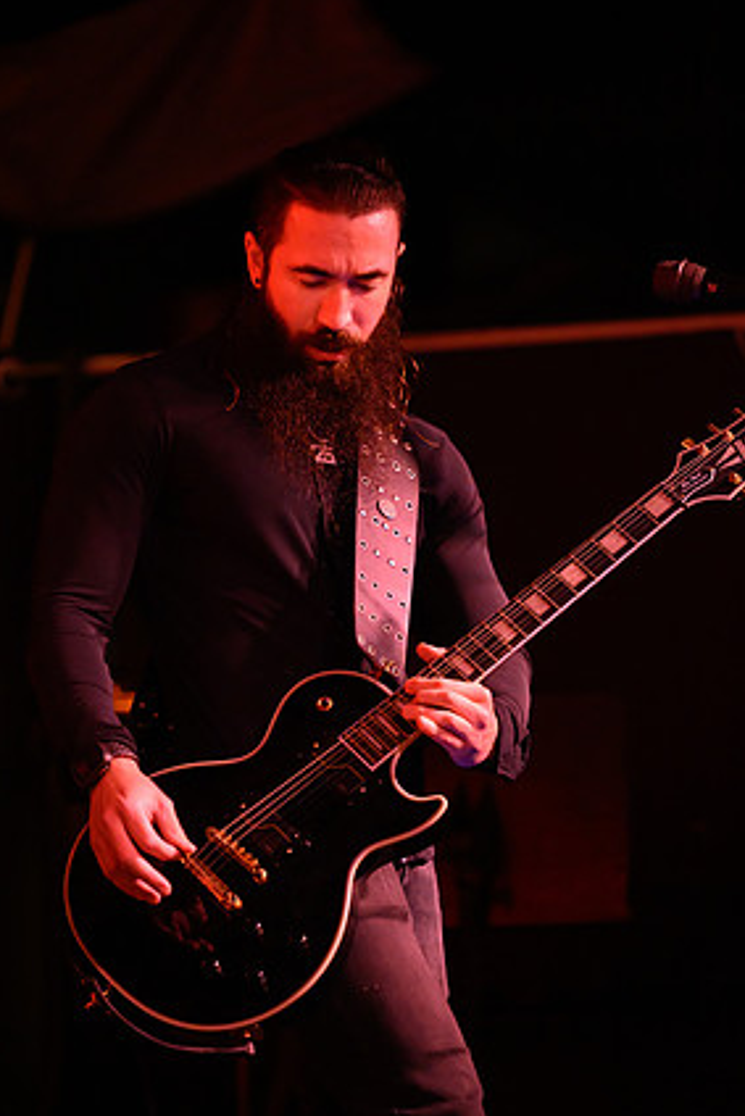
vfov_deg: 11.7
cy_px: 561
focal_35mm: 175
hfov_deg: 7.9
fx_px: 5427
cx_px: 363
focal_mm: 165
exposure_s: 1/250
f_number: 2.8
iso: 6400
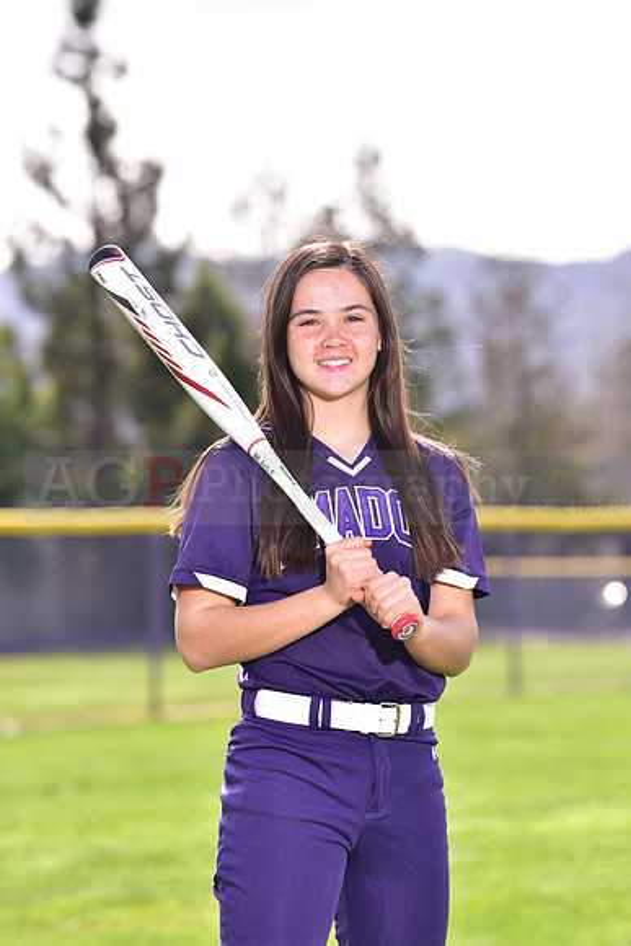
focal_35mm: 165
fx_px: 4335
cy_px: 473
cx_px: 316
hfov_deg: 8.3
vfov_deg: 12.4
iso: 100
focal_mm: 165
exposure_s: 1/250
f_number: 5
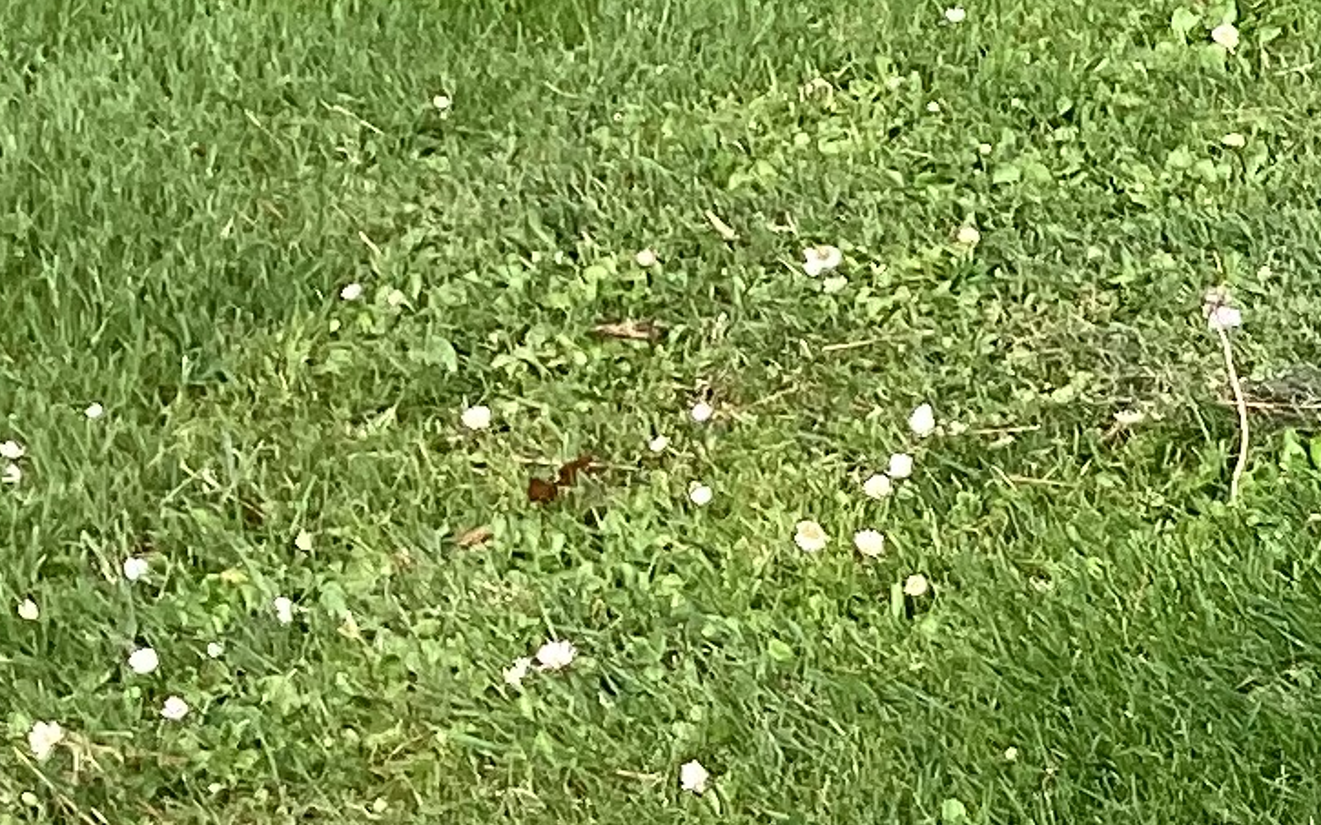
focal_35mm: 148
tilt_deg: -35.6
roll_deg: -5.9
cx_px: 2742
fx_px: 5328
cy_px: 1339
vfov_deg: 8.6
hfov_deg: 12.3
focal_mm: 3.3
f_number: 2.4
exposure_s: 1/317
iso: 25
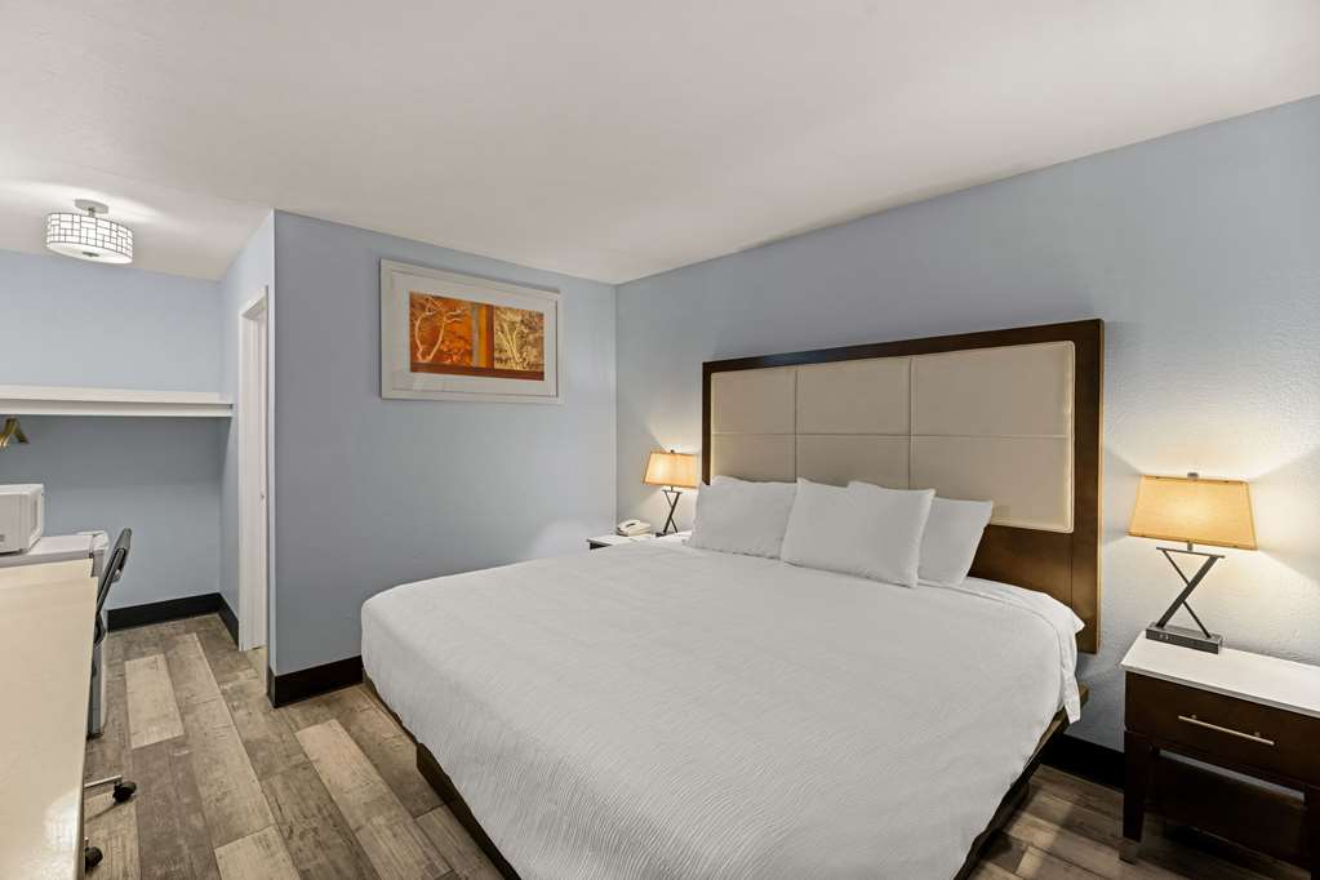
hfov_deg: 104.3
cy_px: 440
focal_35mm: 14
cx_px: 660
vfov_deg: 81.2
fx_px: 513
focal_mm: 14
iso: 400
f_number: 5.6
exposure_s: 1/3
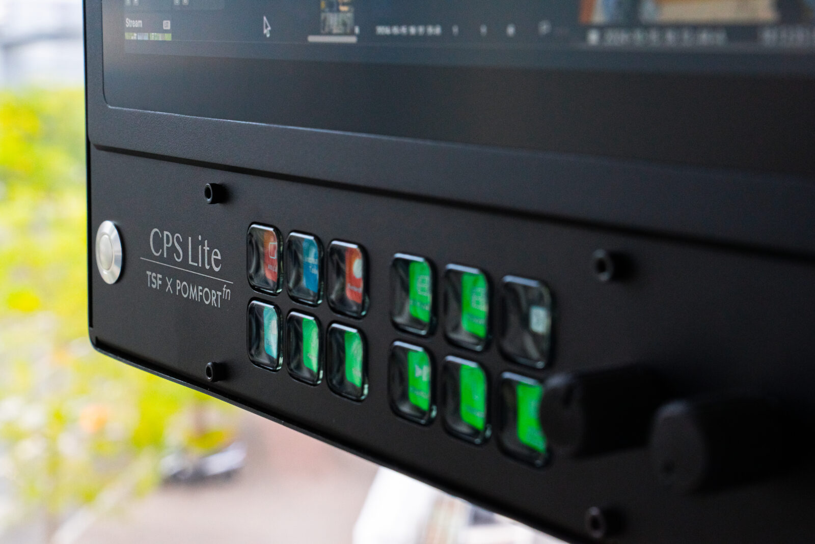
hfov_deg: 28.8
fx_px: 1586
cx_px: 408
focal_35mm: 70
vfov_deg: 19.5
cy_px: 272
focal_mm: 70
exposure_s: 1/100
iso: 3200
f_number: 13
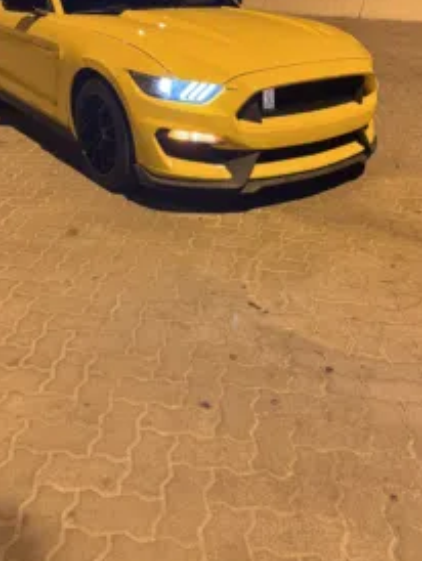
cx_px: 201
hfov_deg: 40.7
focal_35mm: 35
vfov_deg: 51.8
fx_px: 568
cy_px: 199
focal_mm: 6.76
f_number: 1.78
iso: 640
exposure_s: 1/50
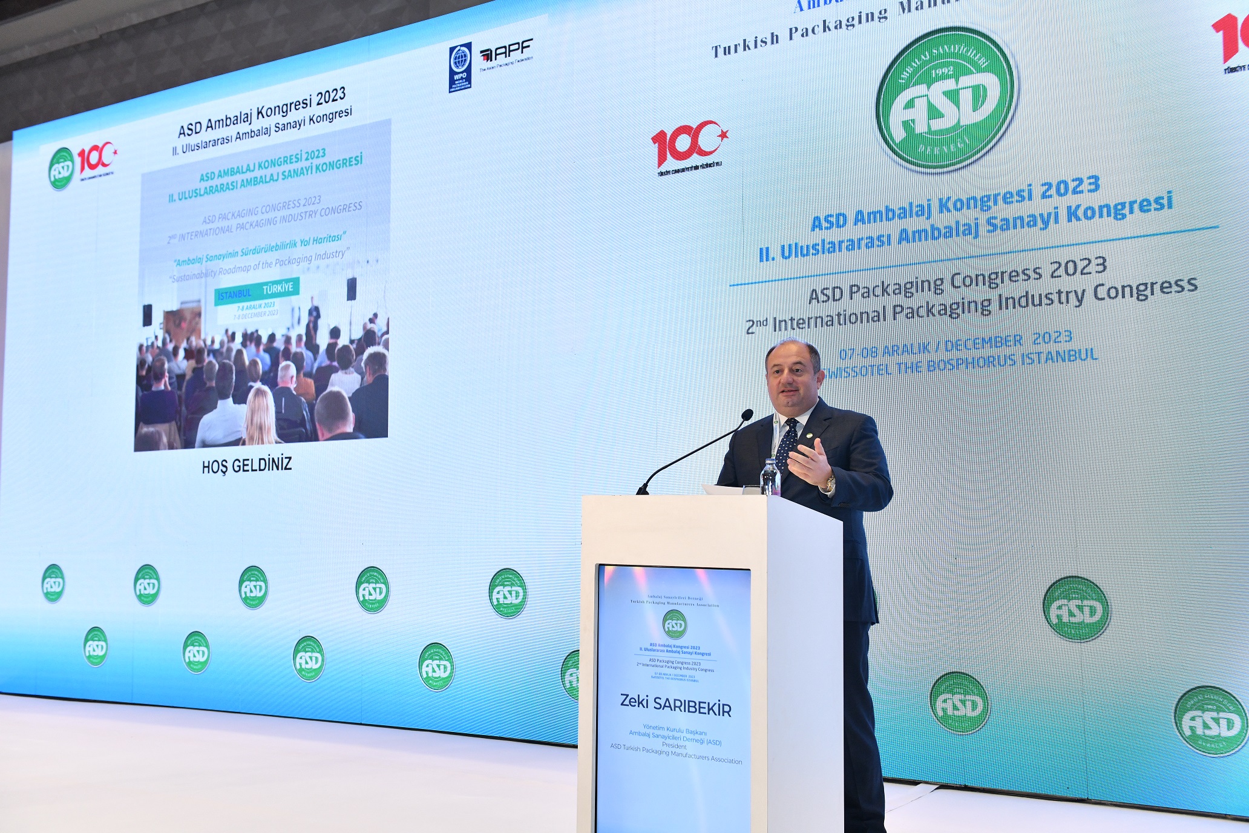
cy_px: 416
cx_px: 624
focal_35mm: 38
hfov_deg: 50.7
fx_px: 1318
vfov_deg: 35.1
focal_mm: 38
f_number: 5
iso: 1600
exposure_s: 1/160
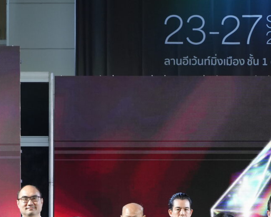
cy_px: 257
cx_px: 322
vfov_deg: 8.8
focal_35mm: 174
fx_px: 1395
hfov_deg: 10.9
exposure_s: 1/200
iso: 1250
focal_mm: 47
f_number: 4.5
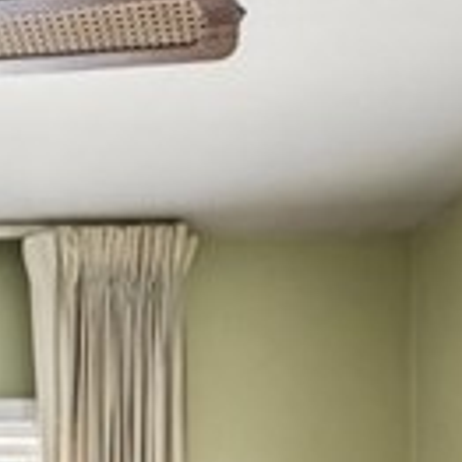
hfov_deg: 16.7
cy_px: 751
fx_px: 1404
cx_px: -261
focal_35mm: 93
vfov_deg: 16.5
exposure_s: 1/20
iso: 400
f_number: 8
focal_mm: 14
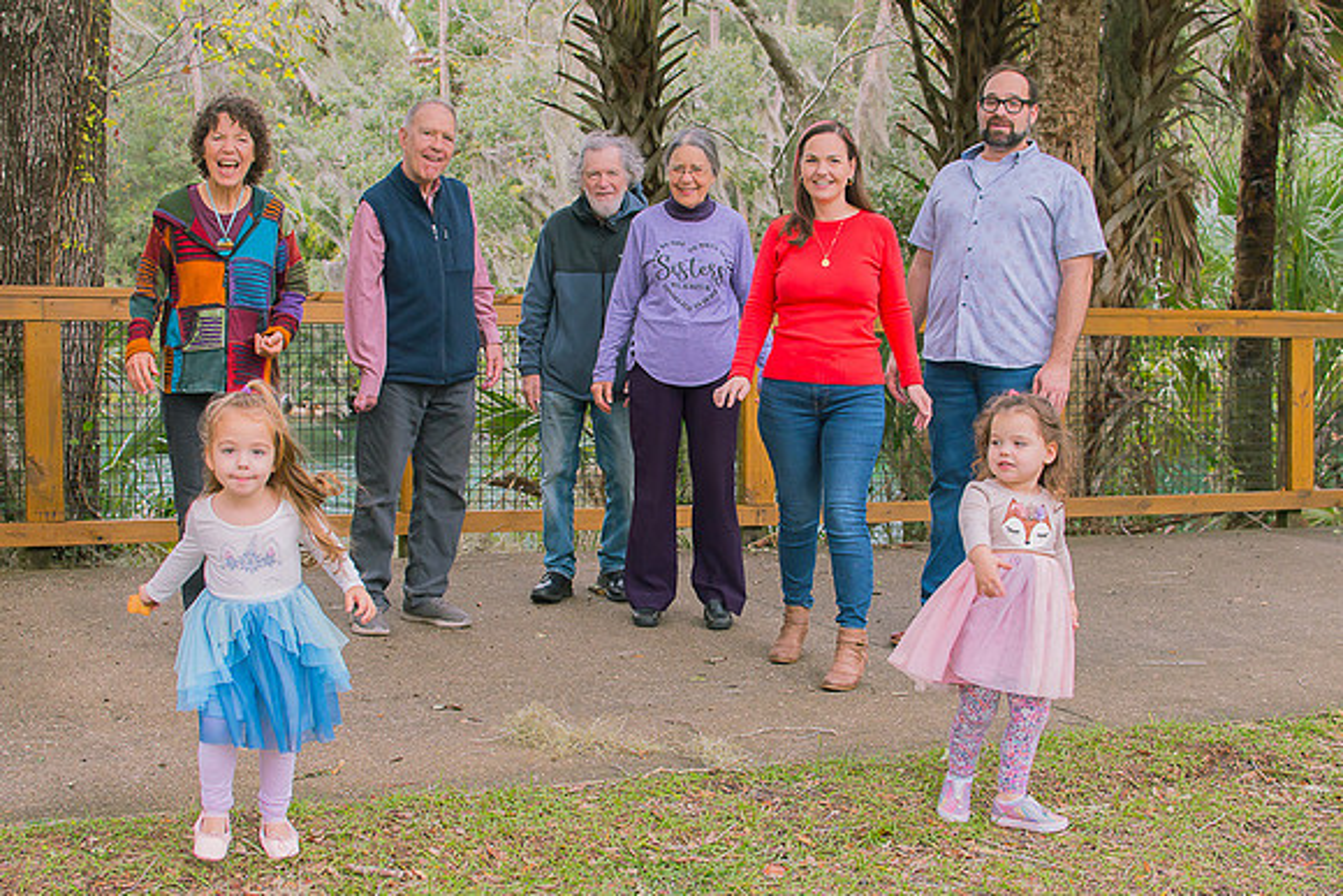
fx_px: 1990
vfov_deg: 25.4
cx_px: 681
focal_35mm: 53
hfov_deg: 37.3
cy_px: 448
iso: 200
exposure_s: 1/250
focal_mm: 35
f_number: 5
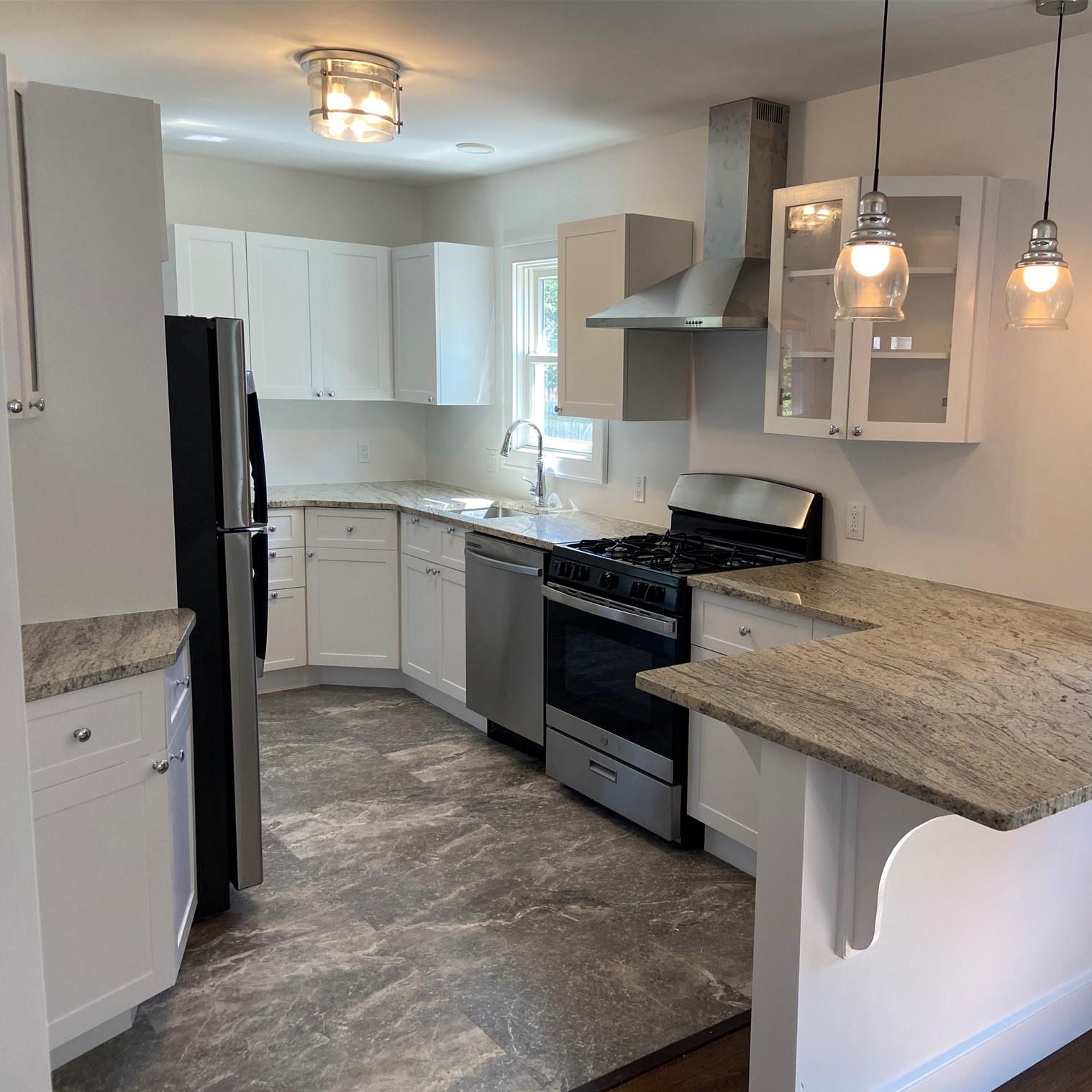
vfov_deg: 52.5
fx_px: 1106
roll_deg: -1.3
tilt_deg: -8.7
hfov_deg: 52.1
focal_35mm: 31
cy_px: 552
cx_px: 673
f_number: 1.8
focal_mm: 4.25
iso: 100
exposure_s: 1/120
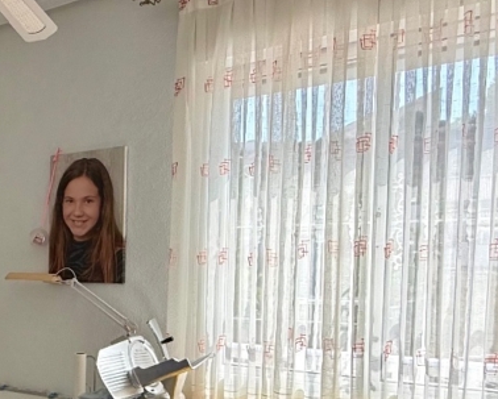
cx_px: -3
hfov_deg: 38.0
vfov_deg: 34.2
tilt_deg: -1.7
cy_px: 302
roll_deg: -0.6
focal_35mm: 43
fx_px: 634
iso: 64
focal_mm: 2.22
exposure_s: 1/338
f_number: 2.2
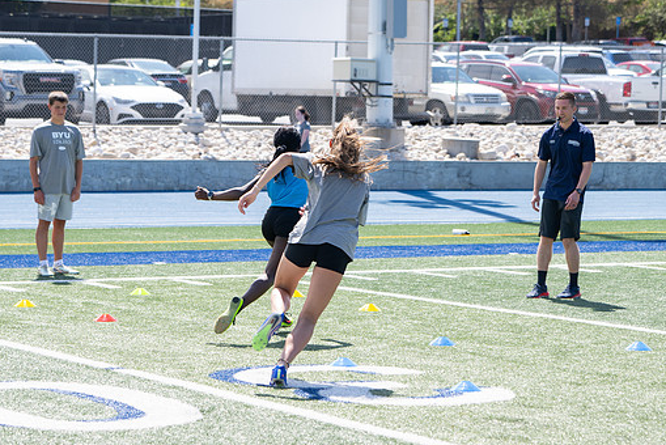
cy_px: 154
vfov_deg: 12.5
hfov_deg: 18.6
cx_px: 300
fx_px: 2036
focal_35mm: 110
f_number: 4
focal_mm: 70
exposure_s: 1/500
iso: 125
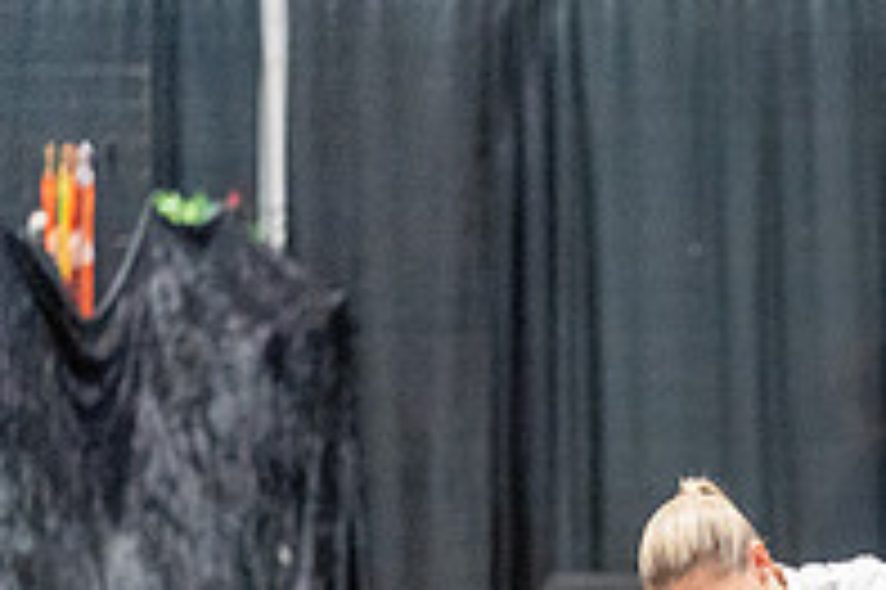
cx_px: 1012
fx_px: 14484
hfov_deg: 3.5
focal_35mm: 589
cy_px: 655
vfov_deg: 2.3
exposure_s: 1/250
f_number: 2.8
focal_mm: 200
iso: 10000
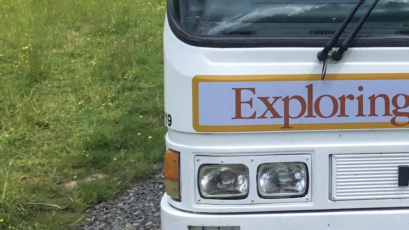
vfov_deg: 15.8
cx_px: 453
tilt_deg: -1.9
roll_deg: -2.0
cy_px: -6
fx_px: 813
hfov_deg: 26.0
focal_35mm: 75
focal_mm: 3.3
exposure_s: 1/1116
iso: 25
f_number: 2.4
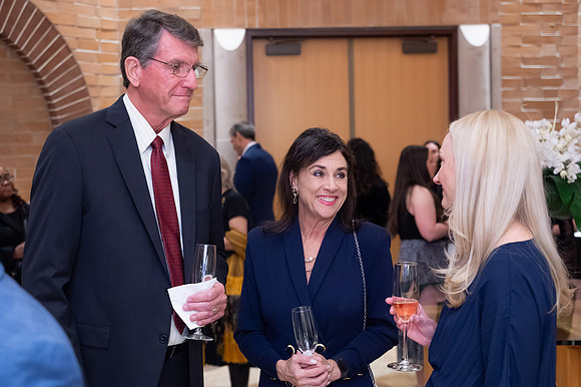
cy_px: 194
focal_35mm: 54
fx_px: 871
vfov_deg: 25.0
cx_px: 290
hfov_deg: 36.9
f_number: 4
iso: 6400
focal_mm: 54
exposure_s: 1/125
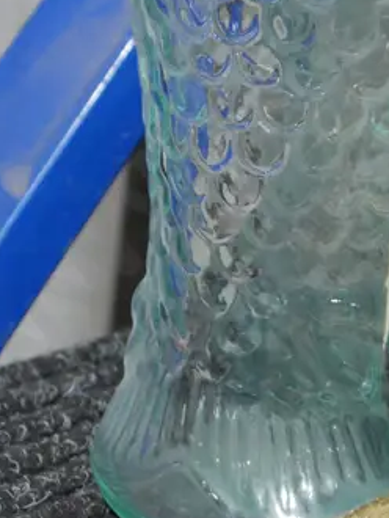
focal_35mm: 124
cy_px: -243
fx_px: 1856
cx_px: 478
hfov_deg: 11.7
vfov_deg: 14.8
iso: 1250
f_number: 4.4
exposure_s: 1/60
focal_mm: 20
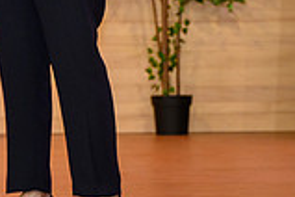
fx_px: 3630
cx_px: -125
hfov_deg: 4.6
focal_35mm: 443
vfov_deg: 3.1
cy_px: -145
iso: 2000
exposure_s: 1/200
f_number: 5
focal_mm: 105
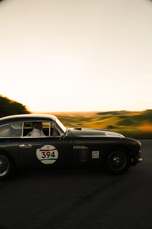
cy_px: 114
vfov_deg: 73.8
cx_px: 76
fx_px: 152
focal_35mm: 24
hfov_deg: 53.1
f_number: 4
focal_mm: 24
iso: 160
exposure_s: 1/160
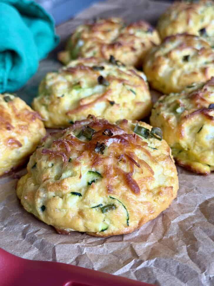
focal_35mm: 48
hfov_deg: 30.3
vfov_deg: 39.7
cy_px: 143
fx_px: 396
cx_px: 107
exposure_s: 1/60
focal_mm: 6.8
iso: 160
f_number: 1.8
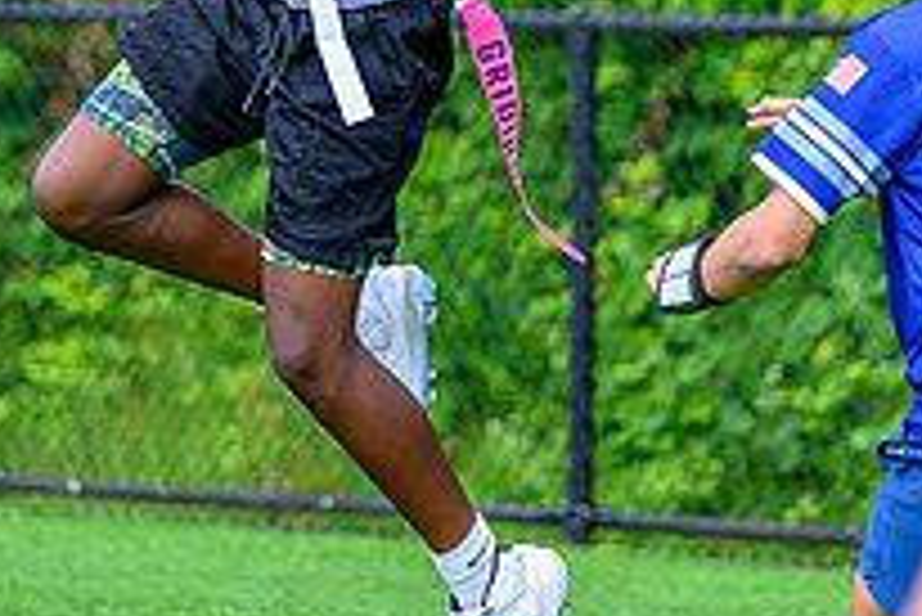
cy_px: -192
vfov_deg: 2.8
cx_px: 657
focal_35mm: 499
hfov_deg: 4.1
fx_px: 12789
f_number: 2.8
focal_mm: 145
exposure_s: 1/2000
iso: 320
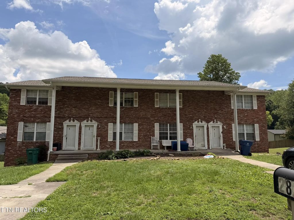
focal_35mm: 24
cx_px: 147
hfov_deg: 71.6
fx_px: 204
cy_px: 110
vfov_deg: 56.8
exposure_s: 1/6173
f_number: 1.78
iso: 80
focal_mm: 6.76
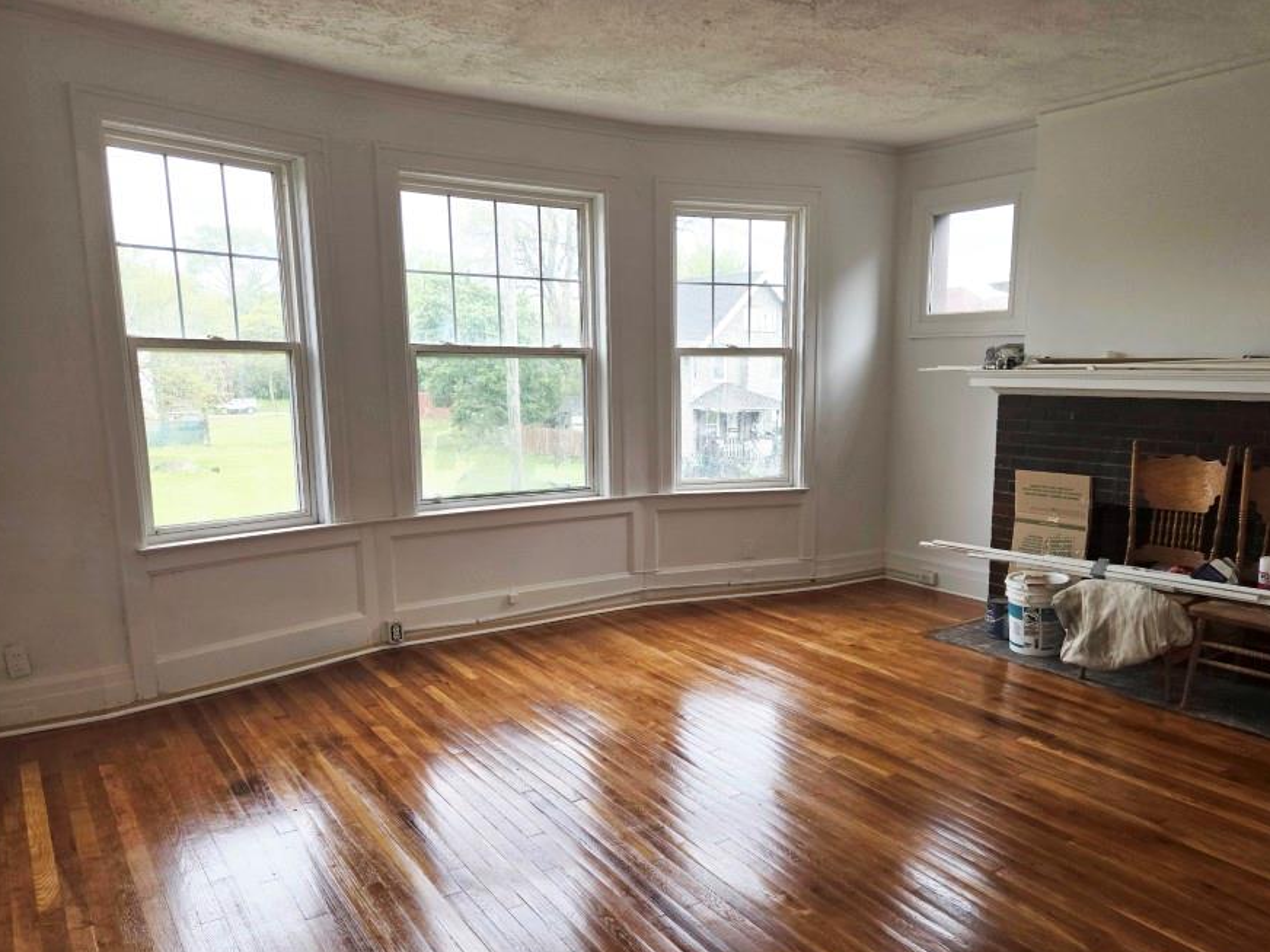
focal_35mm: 27
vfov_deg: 51.2
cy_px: 547
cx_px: 728
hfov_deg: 65.0
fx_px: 991
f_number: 1.8
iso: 25
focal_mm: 5.4
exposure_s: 1/251
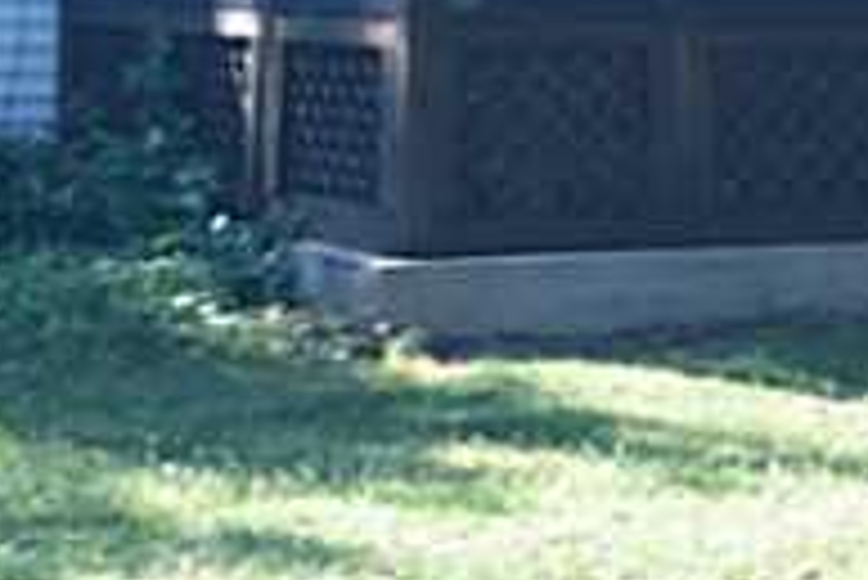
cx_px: 971
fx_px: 3643
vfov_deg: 8.8
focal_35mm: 151
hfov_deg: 13.3
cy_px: -414
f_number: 2.8
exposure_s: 1/208
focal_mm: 3.85
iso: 80
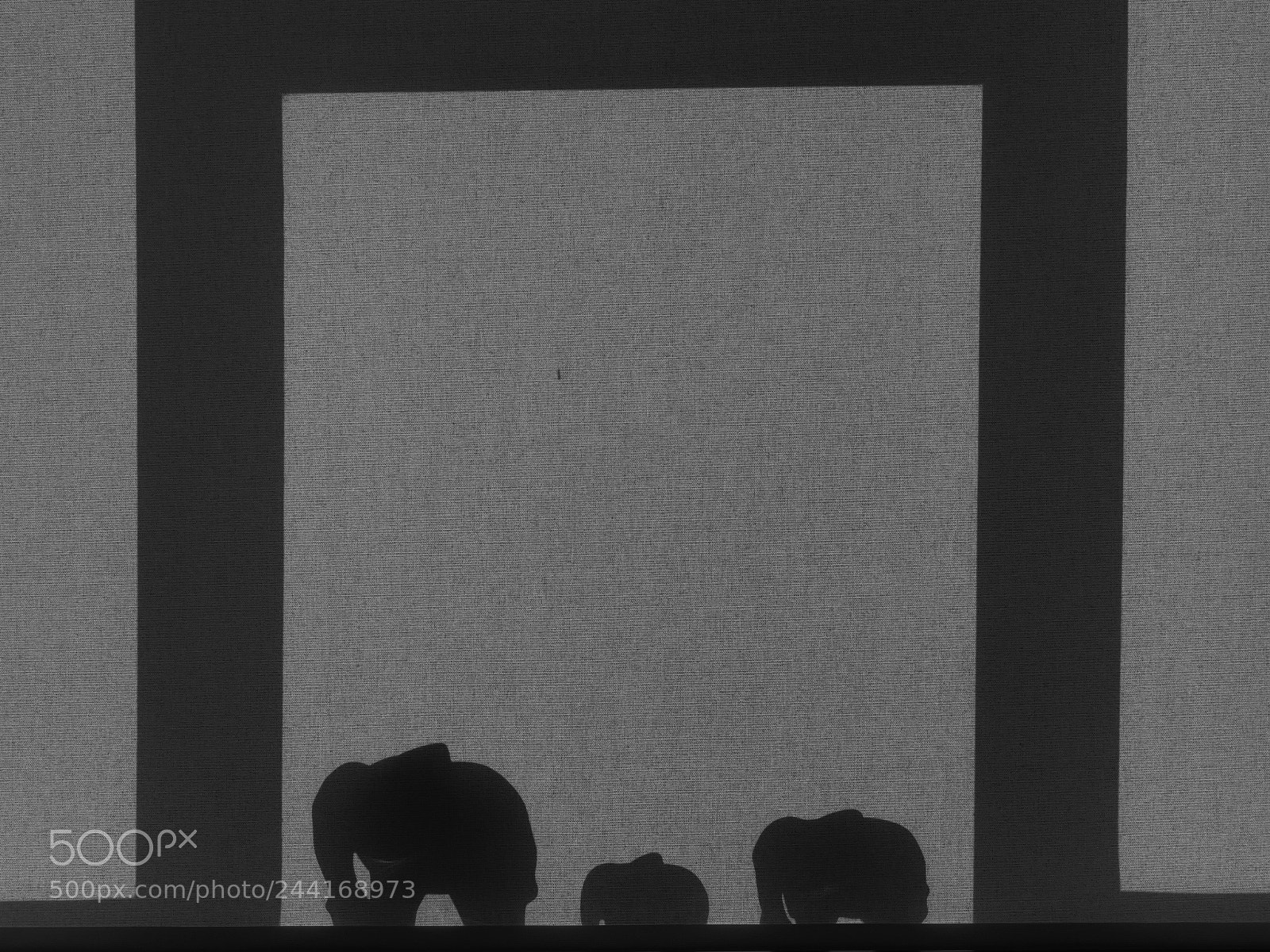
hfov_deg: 38.2
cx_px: 635
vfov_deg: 29.1
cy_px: 476
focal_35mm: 50
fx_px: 1834
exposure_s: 1/400
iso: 200
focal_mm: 25
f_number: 7.1
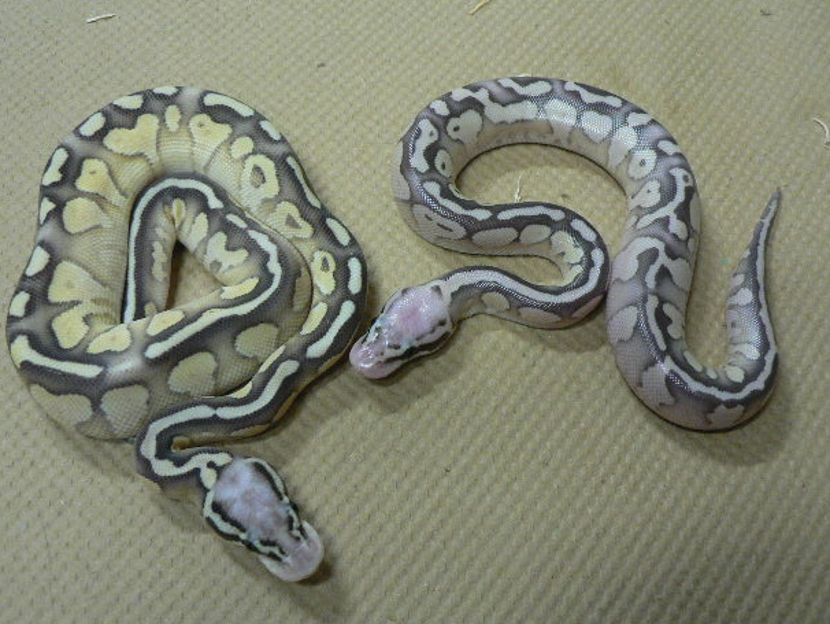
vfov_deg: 37.7
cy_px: 309
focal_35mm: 38
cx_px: 408
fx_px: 912
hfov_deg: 49.0
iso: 200
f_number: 2.8
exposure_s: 1/15
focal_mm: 6
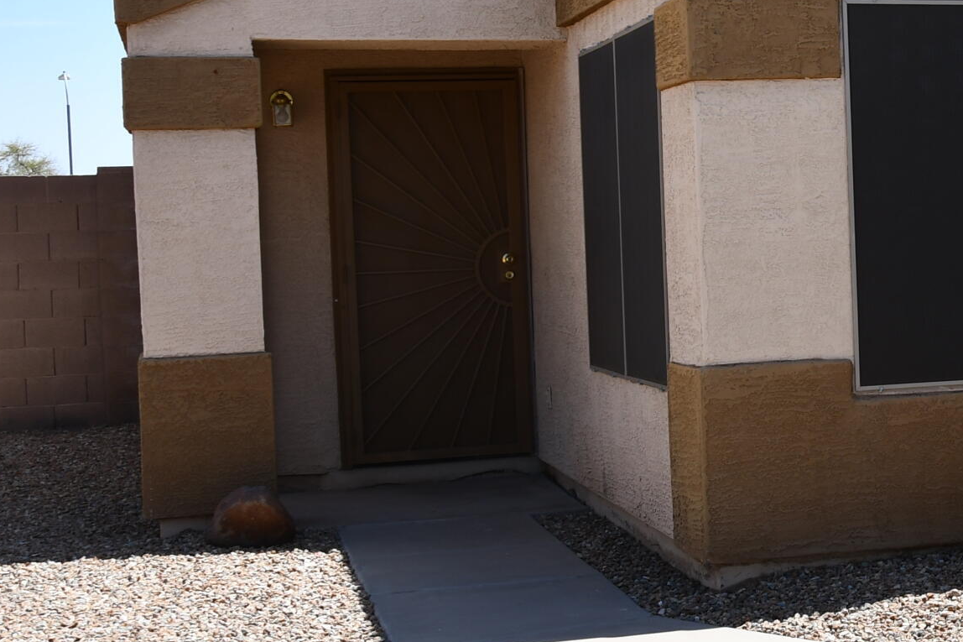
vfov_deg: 16.8
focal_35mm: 81
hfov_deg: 23.2
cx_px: 1127
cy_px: 270
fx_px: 2166
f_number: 8
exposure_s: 1/250
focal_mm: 21
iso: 100
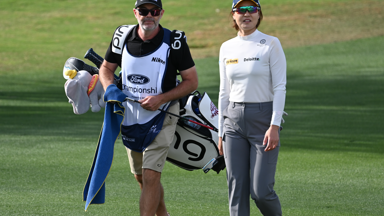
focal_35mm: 629
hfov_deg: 3.4
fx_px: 6405
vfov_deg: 1.9
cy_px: 95
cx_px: 192
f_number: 5.6
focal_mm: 400
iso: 200
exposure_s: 1/640
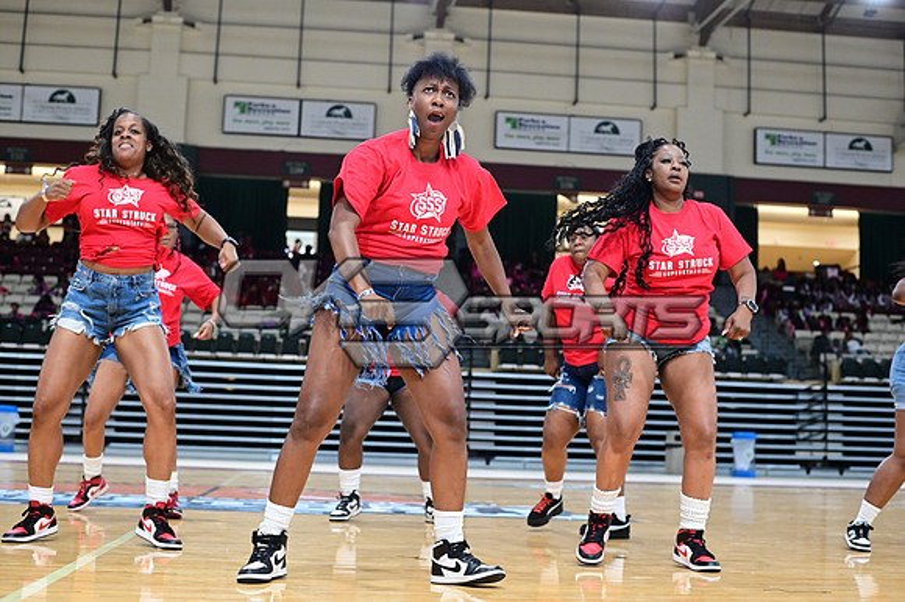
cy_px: 301
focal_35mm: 50
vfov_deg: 27.0
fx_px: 1256
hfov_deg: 39.6
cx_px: 452
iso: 6400
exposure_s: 1/1000
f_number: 3.2
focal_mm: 50
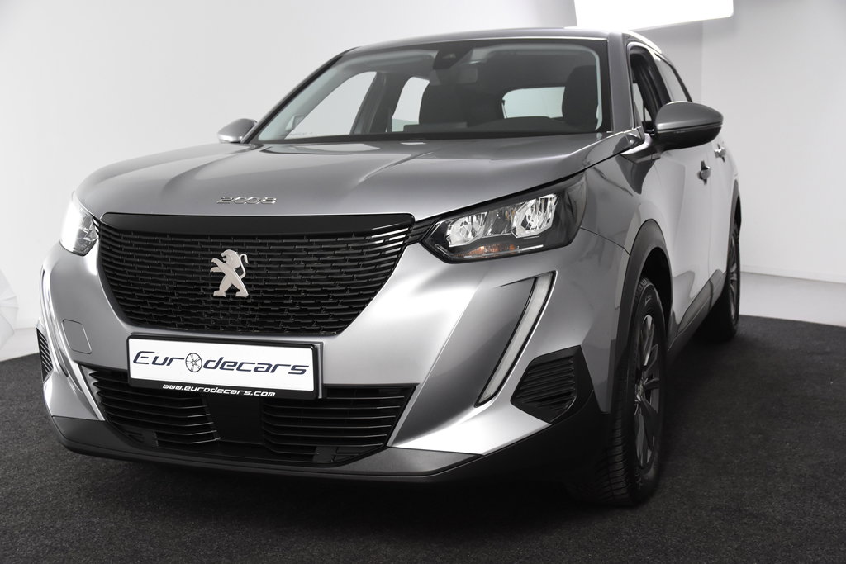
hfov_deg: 42.3
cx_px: 423
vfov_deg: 29.0
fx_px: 1093
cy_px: 282
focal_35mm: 46
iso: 1600
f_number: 5
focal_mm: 31
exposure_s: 1/100
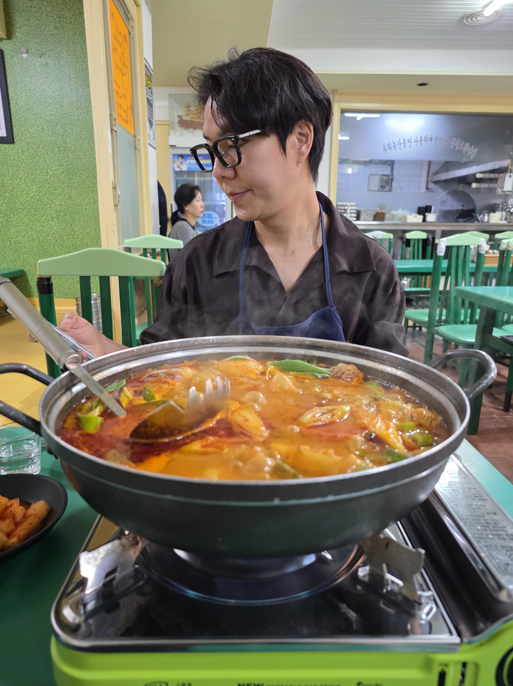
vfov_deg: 74.0
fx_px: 455
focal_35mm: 23
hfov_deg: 58.8
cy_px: 343
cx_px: 256
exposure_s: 1/120
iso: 400
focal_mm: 6.25
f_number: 1.7
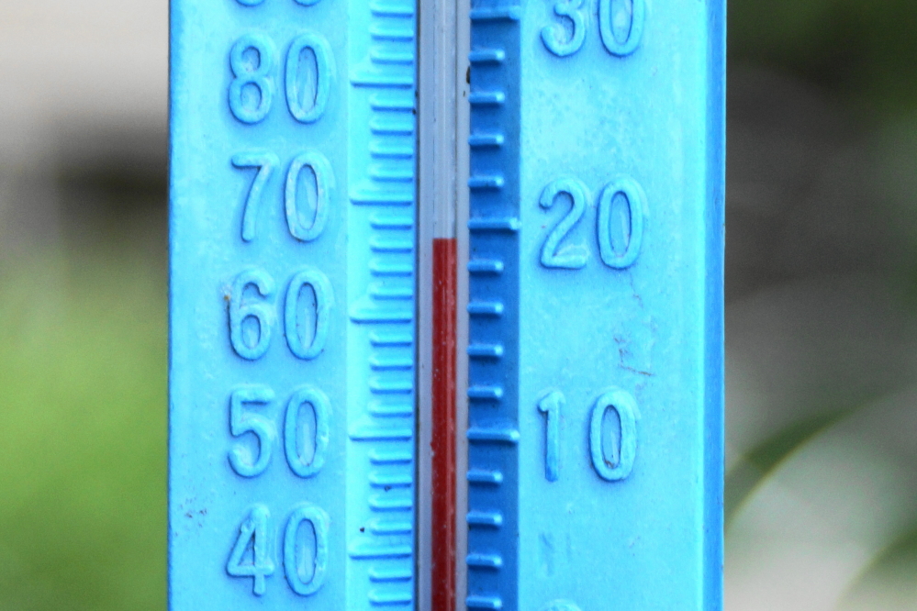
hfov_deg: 22.6
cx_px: 458
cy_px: 306
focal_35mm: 90
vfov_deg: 15.2
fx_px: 2292
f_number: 5
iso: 160
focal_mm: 60
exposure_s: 1/100
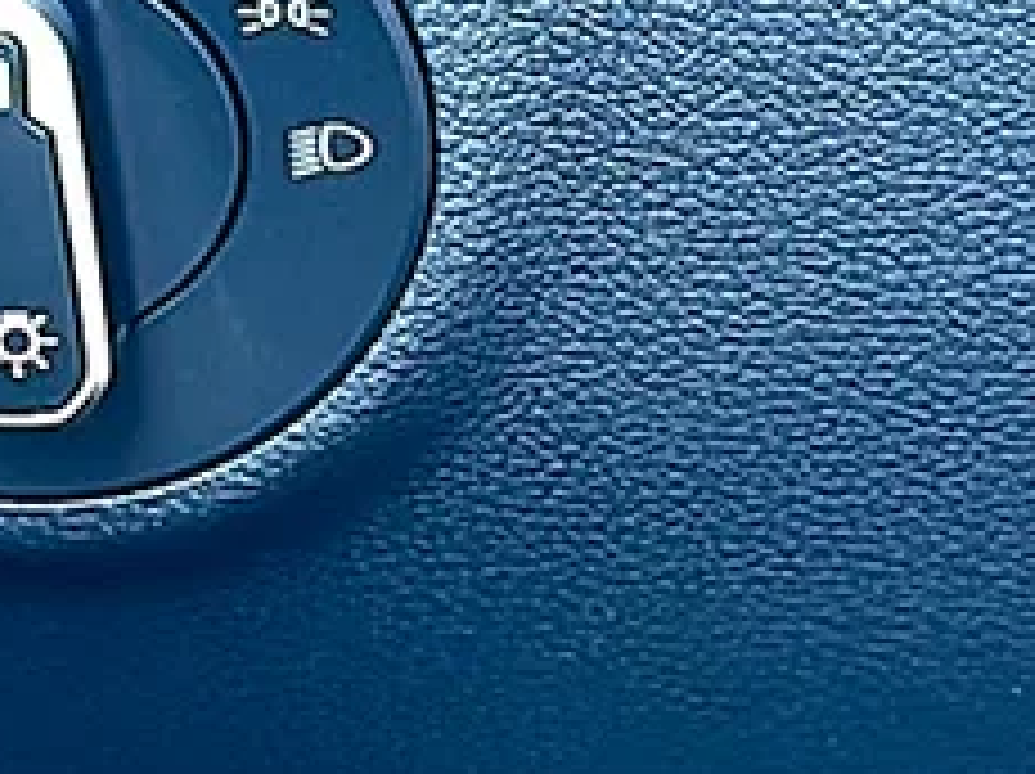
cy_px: 74
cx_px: 292
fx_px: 3823
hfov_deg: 15.4
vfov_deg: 11.5
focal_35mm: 128
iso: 100
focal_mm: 6.86
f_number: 1.78
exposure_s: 1/40
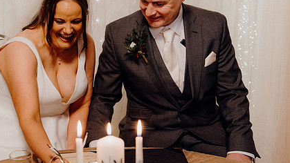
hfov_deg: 28.4
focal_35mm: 74
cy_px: 71
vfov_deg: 16.3
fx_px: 569
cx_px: 94
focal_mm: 51
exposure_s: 1/160
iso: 3200
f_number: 3.5
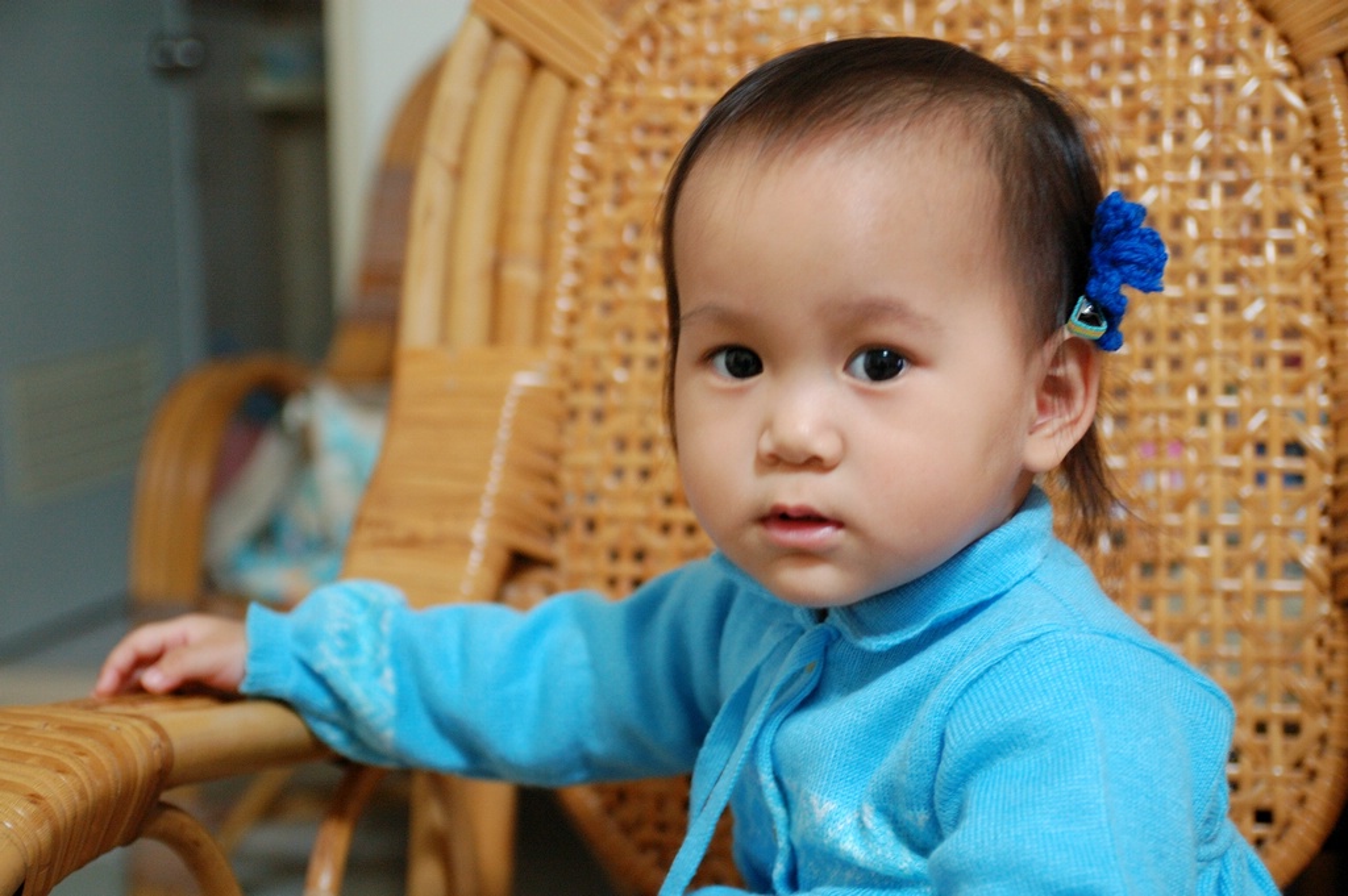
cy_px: 448
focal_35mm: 57
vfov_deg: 23.7
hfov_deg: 35.1
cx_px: 674
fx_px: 2133
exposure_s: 1/15
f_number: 2.8
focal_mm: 38
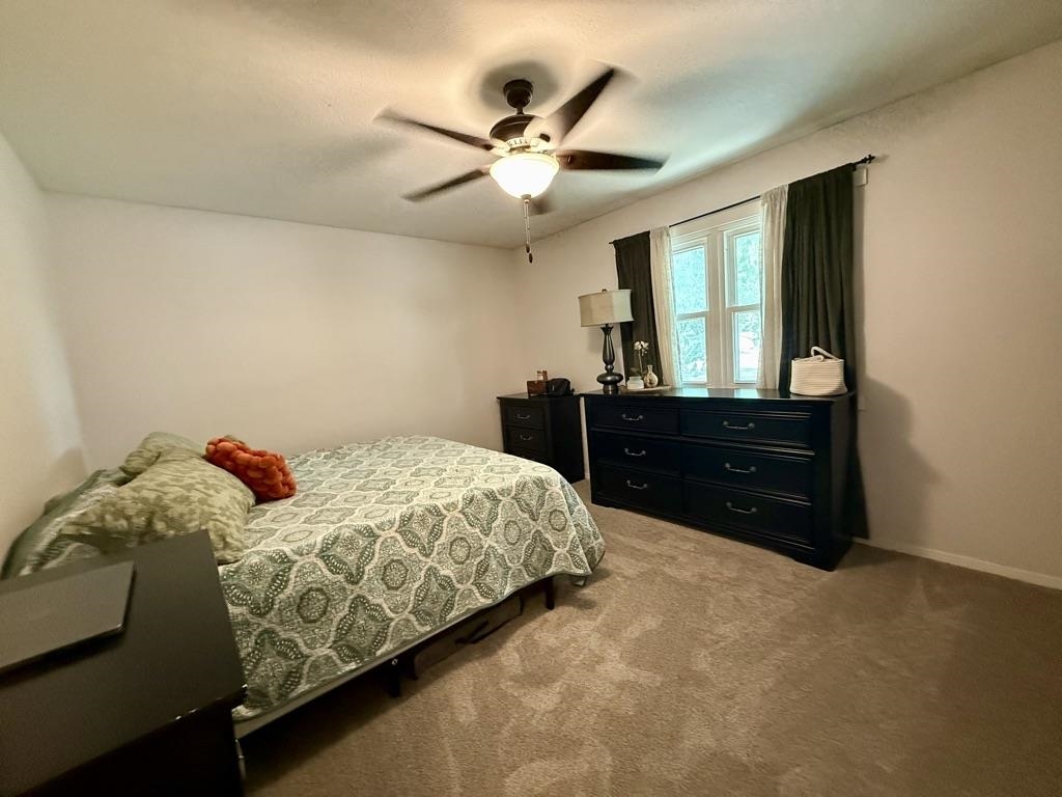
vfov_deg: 85.7
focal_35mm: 14
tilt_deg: -5.8
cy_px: 398
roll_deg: +4.0
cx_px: 531
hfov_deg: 102.1
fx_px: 430
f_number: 2.2
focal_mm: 2.22
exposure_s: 1/60
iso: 800
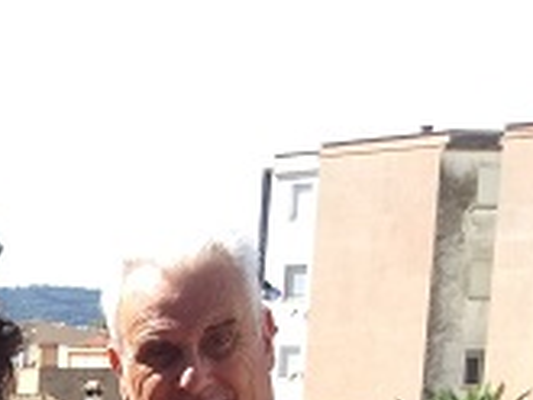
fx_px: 2604
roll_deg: -1.0
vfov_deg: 8.3
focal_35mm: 169
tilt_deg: -14.5
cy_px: 853
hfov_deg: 10.5
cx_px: -604
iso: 25
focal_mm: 3.3
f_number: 2.4
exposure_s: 1/405
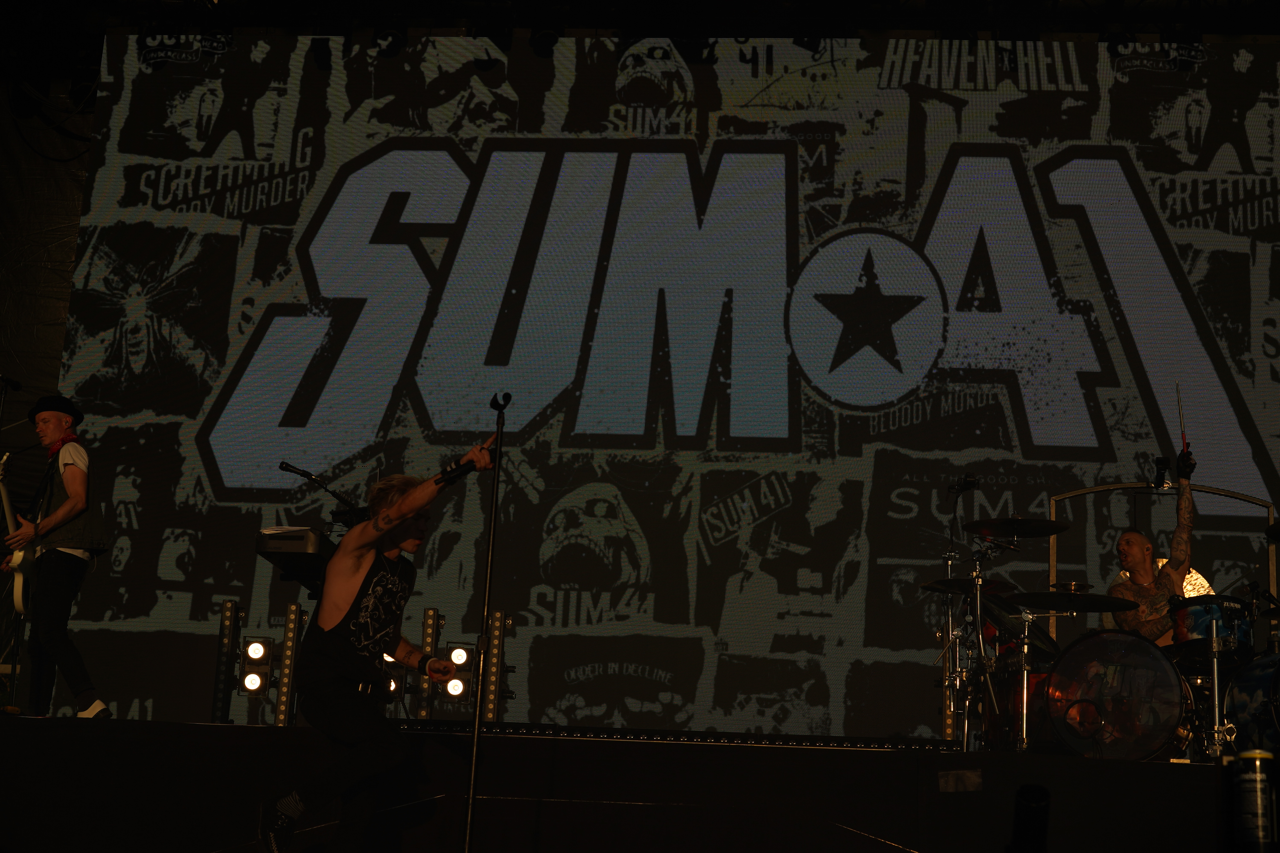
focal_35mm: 55
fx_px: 1955
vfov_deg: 24.6
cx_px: 640
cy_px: 426
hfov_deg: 36.2
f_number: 8
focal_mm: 55
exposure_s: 1/1000
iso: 100
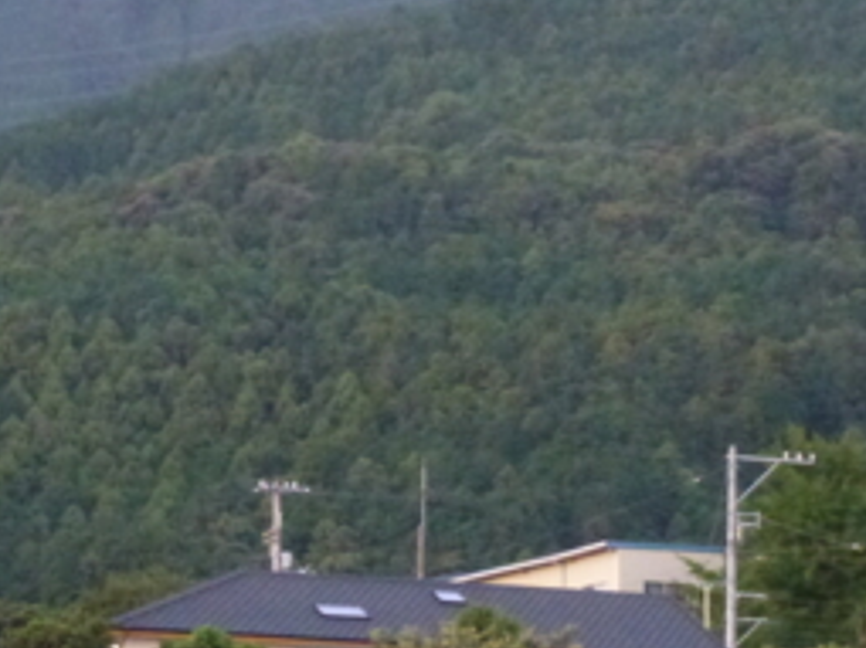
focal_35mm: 266
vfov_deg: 5.6
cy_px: 64
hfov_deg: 7.4
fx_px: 6651
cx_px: 200
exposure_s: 1/60
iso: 800
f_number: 5
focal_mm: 18.7
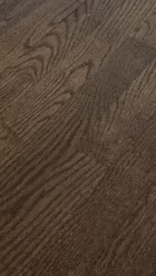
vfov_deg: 13.0
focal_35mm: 100
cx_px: -377
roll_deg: +0.6
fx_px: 734
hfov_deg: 8.8
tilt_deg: +1.1
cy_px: -459
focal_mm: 2.22
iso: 320
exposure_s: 1/60
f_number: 2.2
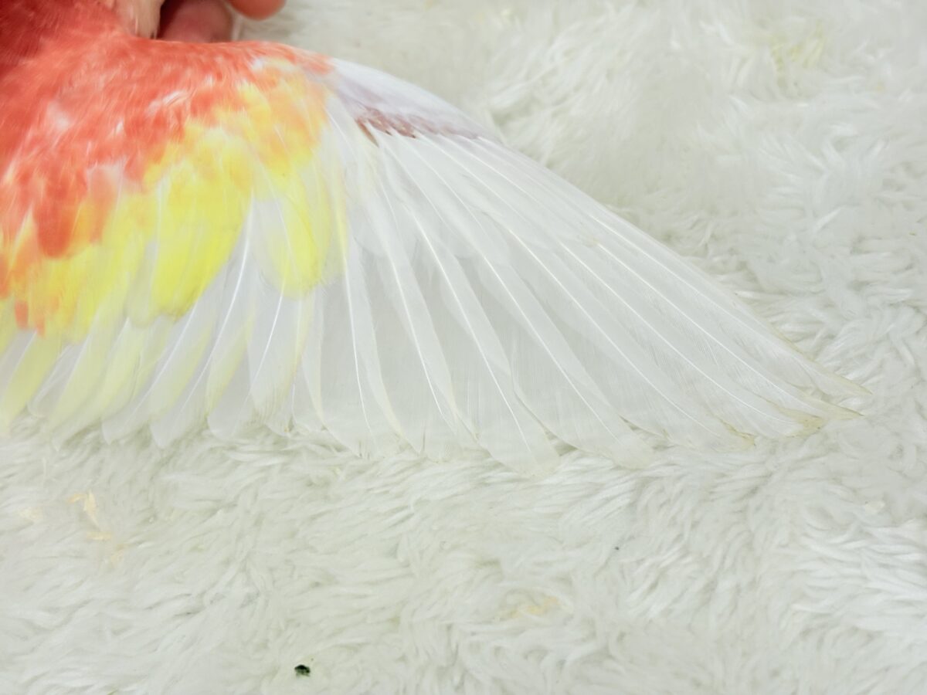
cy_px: 348
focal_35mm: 52
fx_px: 1393
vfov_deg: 28.0
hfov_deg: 36.8
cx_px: 464
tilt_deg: -49.4
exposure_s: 1/100
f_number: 1.6
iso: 50
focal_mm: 5.96
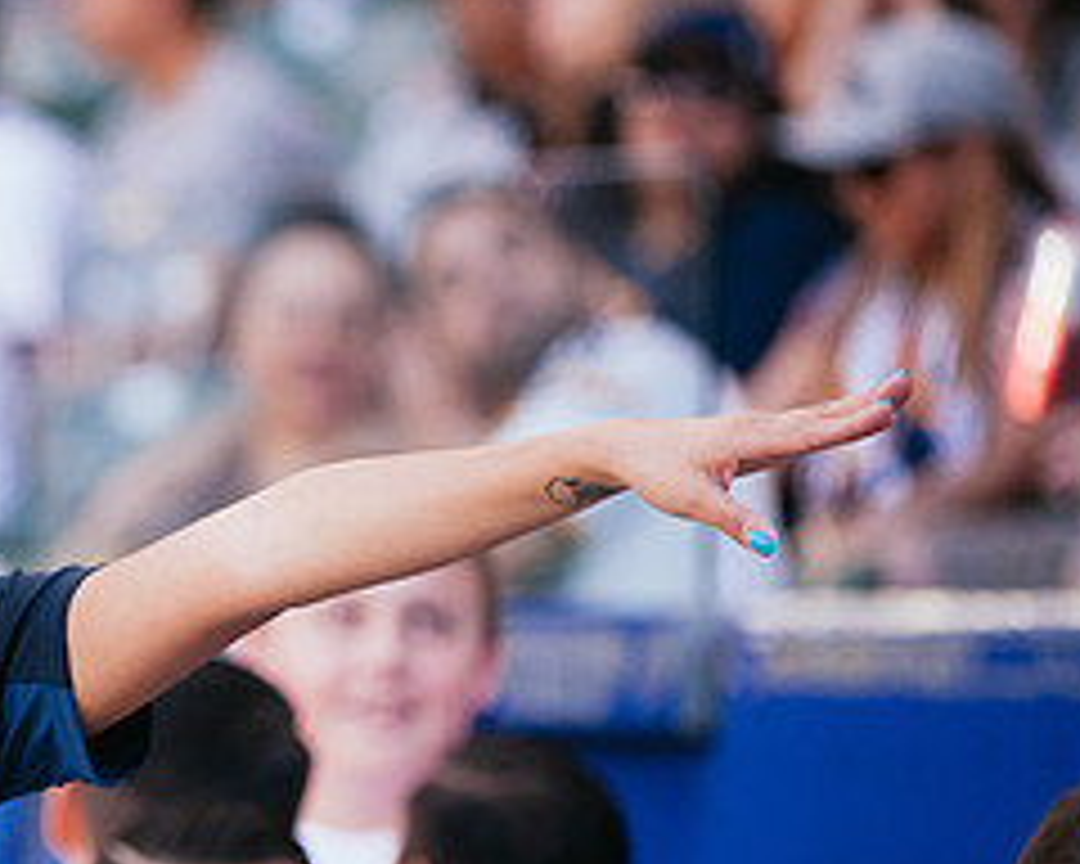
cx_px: -104
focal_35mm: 386
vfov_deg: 4.0
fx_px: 12338
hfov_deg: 5.0
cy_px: 626
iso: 1600
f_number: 2.8
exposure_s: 1/800
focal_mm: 170
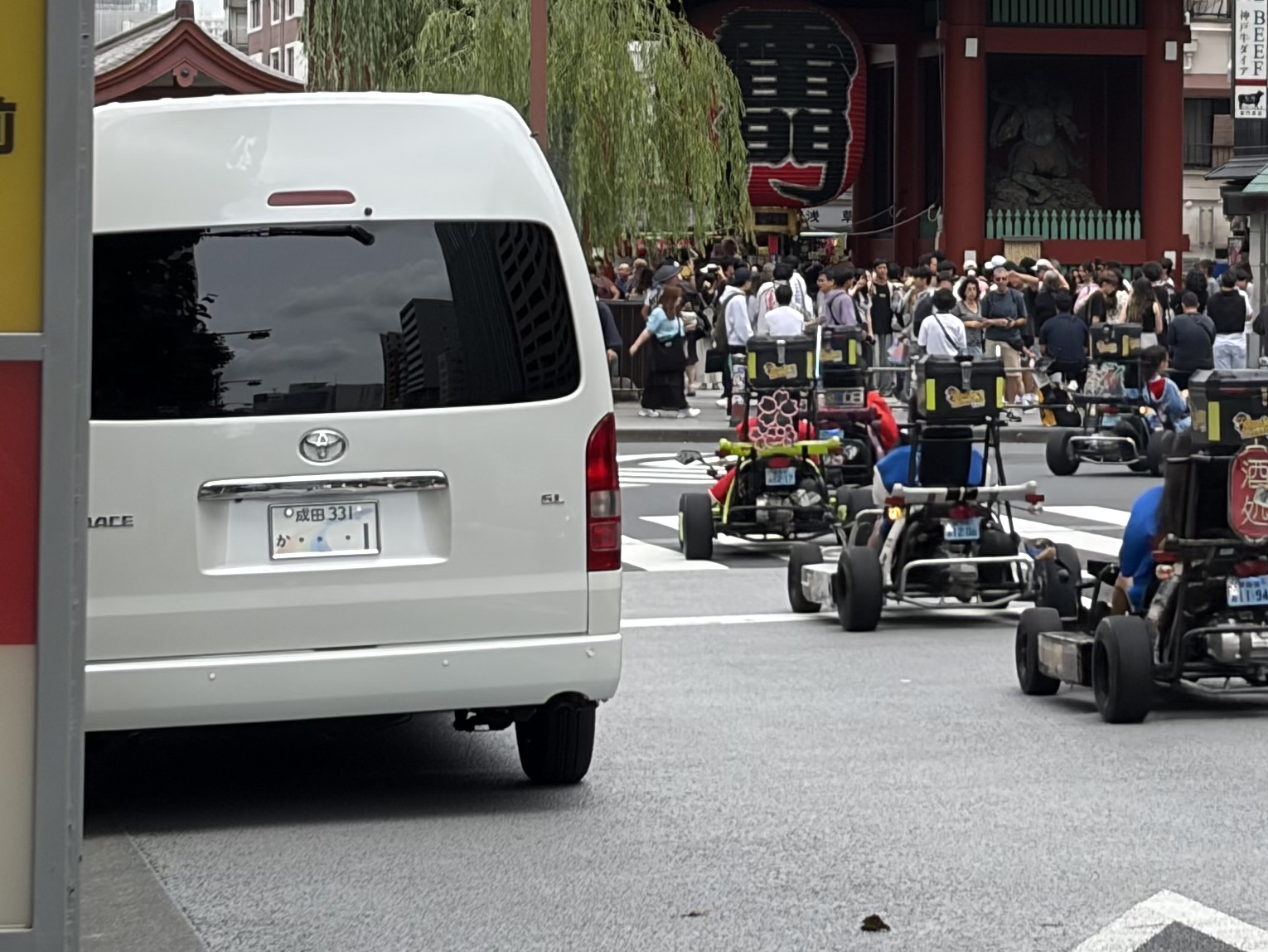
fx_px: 5019
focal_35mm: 137
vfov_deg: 10.8
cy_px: 221
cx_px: 1125
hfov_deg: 14.3
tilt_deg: -0.4
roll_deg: +0.0
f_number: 1.6
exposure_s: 1/2212
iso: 40
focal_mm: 5.96
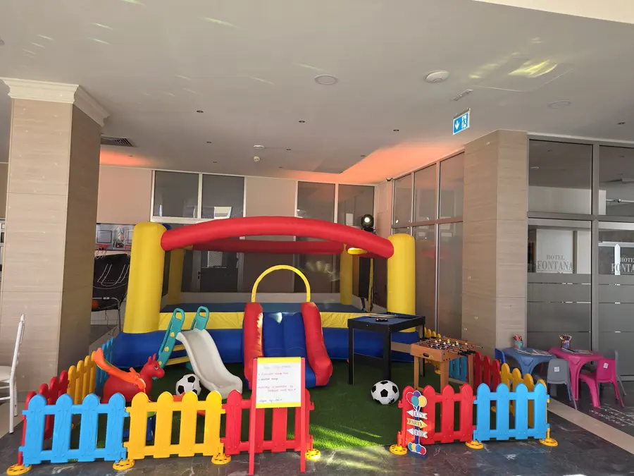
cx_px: 317
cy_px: 238
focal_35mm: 23
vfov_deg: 58.9
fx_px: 421
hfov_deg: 73.9
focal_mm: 6.25
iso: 80
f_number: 1.7
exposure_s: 1/100
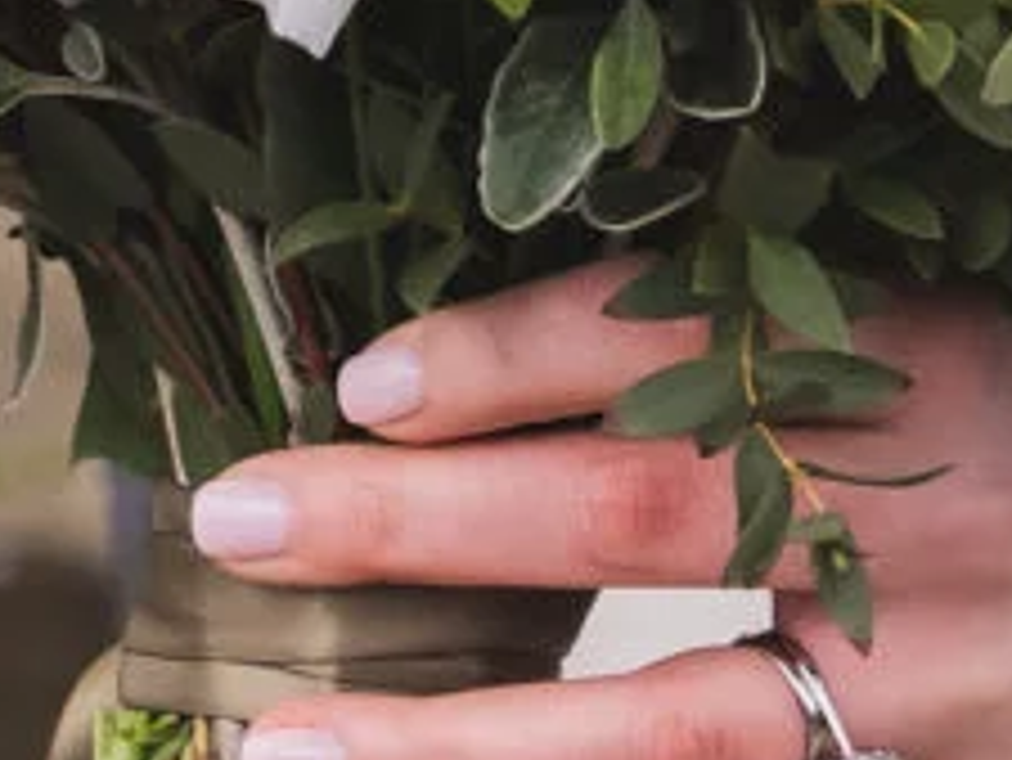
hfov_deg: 5.5
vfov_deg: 4.1
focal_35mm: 356
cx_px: 1113
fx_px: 10413
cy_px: -775
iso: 320
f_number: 4
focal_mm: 33
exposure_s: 1/500
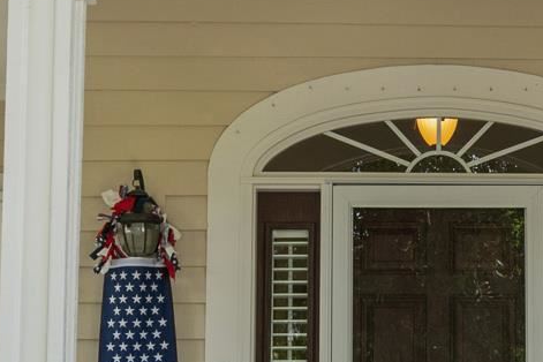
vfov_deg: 15.7
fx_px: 1282
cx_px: 455
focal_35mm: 85
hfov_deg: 23.5
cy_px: 372
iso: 400
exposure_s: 1/60
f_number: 8
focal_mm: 16
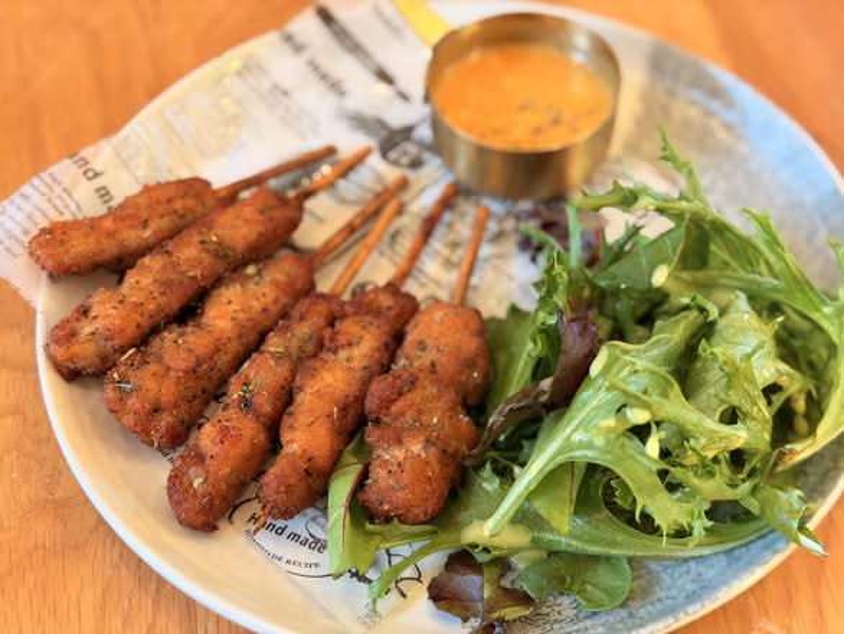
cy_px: 317
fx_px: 1171
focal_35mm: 48
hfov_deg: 39.6
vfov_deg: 30.3
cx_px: 422
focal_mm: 6.76
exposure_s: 1/33
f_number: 1.78
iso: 250
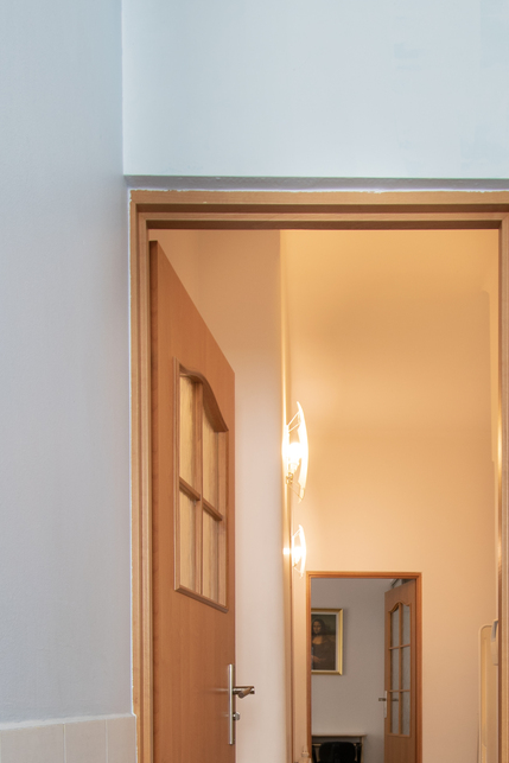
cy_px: 651
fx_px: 742
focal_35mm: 35
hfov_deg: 34.2
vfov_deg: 49.8
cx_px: 521
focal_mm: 10
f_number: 6.3
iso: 100
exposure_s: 1/4
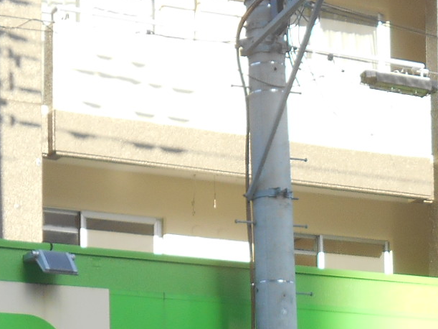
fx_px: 1834
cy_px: 483
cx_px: 356
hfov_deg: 13.5
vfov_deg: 9.9
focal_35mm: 145
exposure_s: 1/200
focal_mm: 6.7
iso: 80
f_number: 3.9
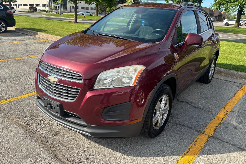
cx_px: 122
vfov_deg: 46.3
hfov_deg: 65.5
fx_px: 191
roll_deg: -2.1
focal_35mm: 28
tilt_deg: -18.3
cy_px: 73
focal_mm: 5.96
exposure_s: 1/1590
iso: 50
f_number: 1.6
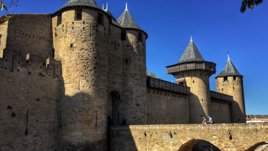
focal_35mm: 32
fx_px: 227
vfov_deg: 36.7
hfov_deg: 61.0
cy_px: 82
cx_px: 135
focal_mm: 4.15
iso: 32
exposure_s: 1/1199
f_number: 2.2
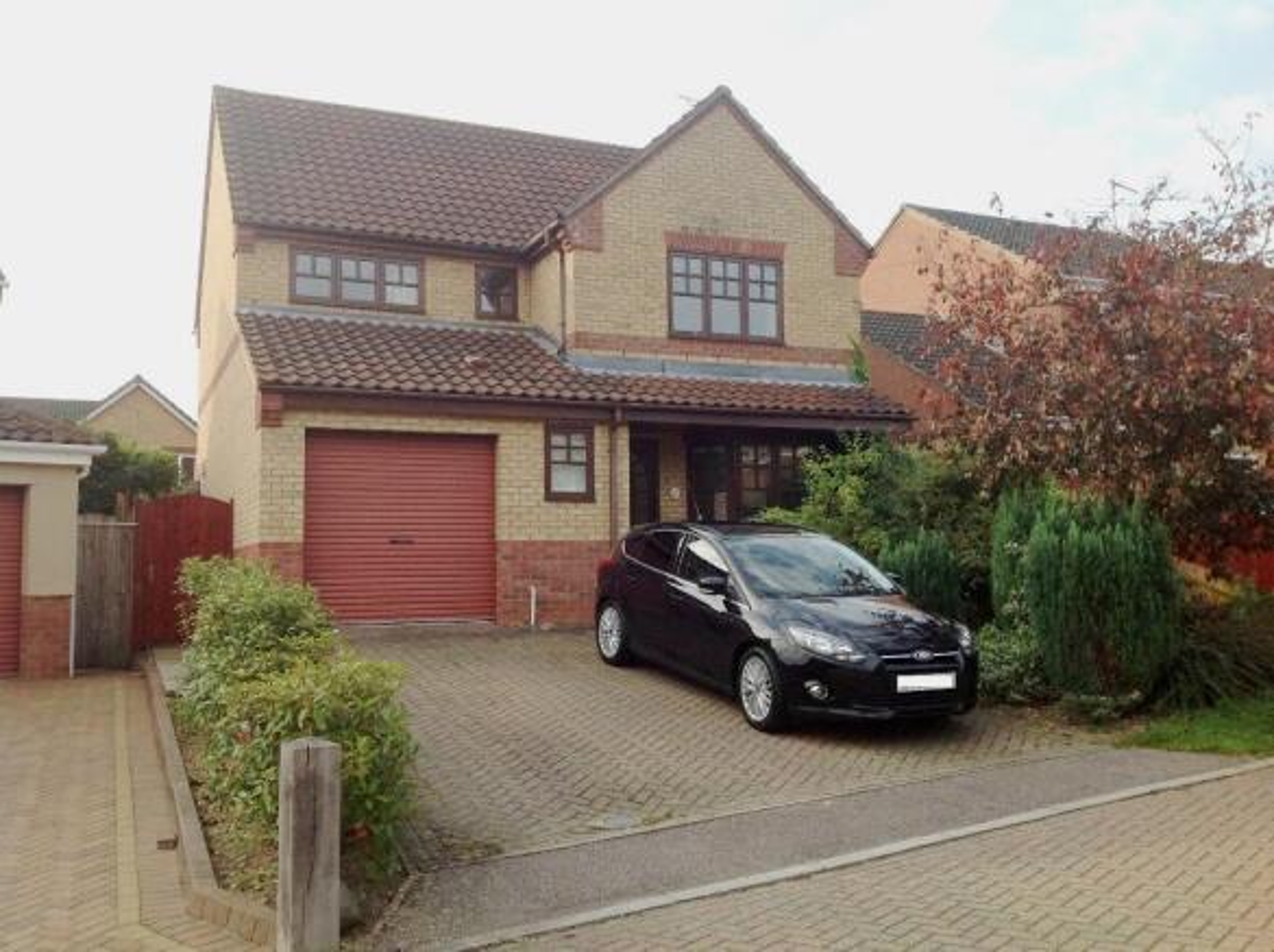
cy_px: 476
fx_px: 1286
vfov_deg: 40.6
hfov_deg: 52.7
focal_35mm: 35
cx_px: 637
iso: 50
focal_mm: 4.28
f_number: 2.4
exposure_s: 1/373
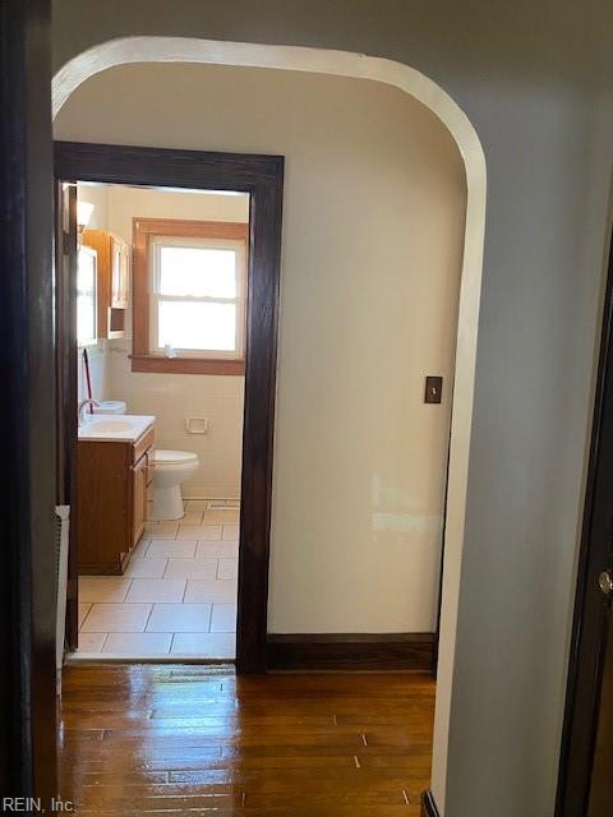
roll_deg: -2.7
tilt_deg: -8.8
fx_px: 614
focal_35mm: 26
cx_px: 306
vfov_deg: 67.3
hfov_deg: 53.1
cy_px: 408
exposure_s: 1/60
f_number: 1.8
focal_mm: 4.25
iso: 320
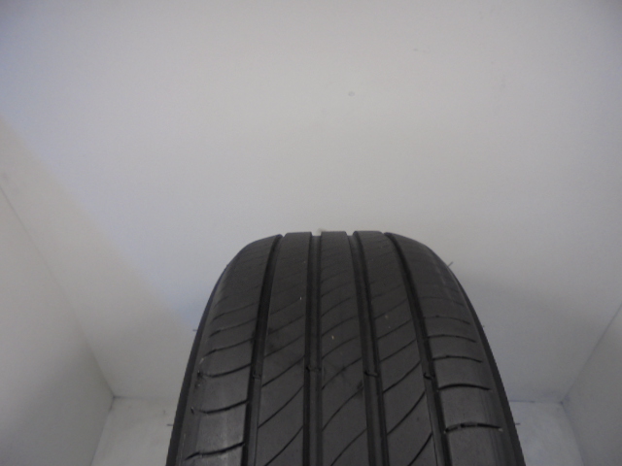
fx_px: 467
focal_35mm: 26
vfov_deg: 53.1
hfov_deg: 67.3
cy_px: 233
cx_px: 311
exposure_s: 1/40
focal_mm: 4.6
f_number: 3.5
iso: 100
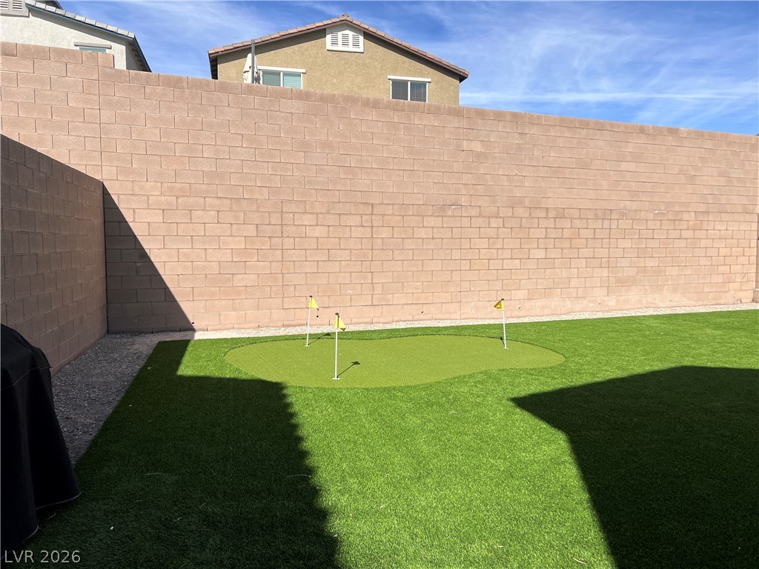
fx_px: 570
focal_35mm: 26
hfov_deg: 67.3
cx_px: 380
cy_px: 284
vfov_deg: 53.1
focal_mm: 5.7
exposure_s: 1/5587
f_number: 1.5
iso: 50
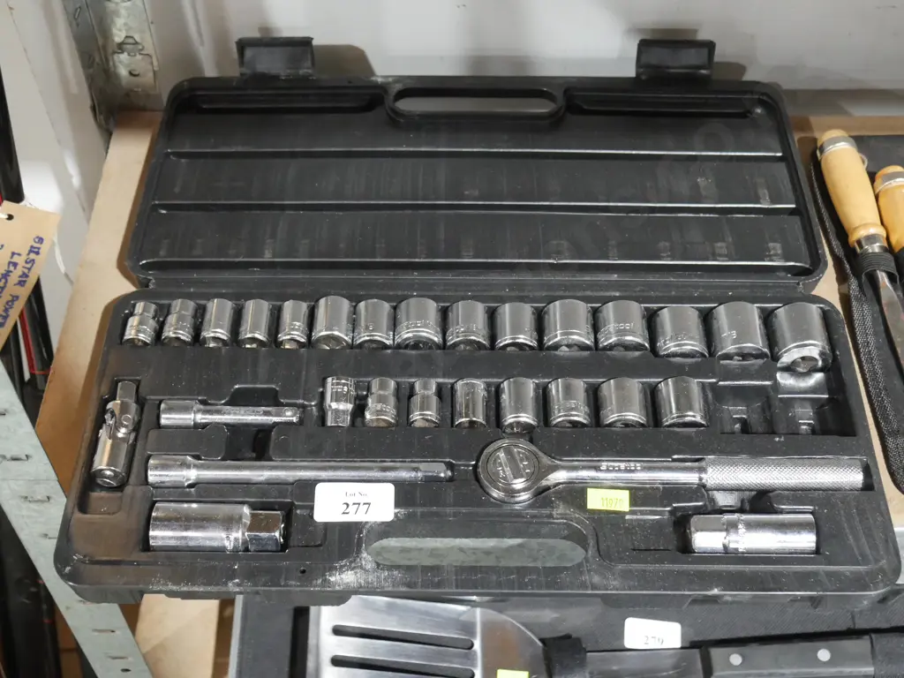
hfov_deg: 39.7
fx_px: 1254
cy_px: 339
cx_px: 452
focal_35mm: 48
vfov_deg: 30.3
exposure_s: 1/40
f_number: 5.2
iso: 3200
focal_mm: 24
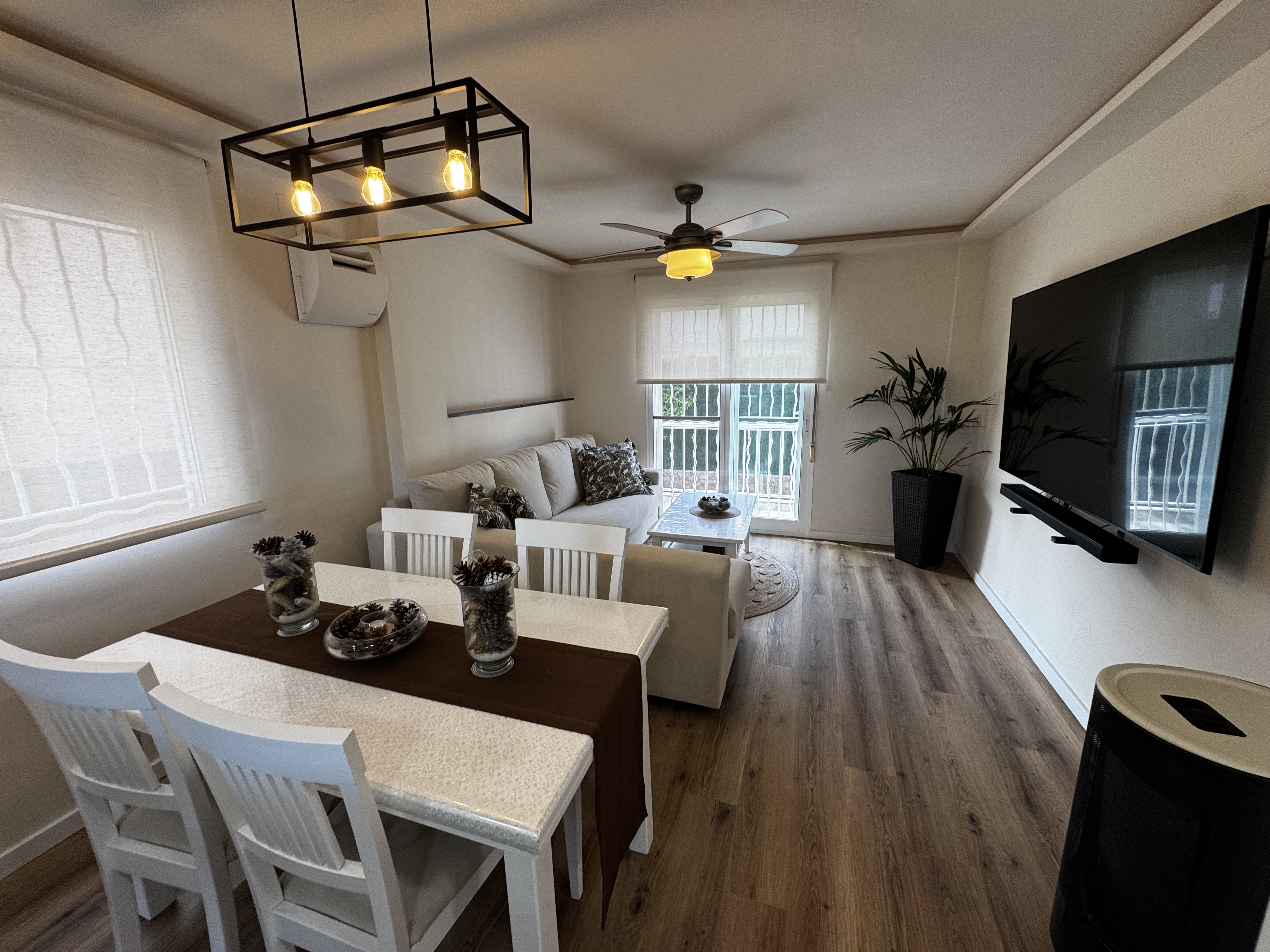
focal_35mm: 14
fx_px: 514
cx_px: 635
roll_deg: +0.1
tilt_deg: -11.0
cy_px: 476
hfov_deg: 102.1
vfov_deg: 85.7
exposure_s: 1/100
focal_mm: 2.22
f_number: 2.2
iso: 80
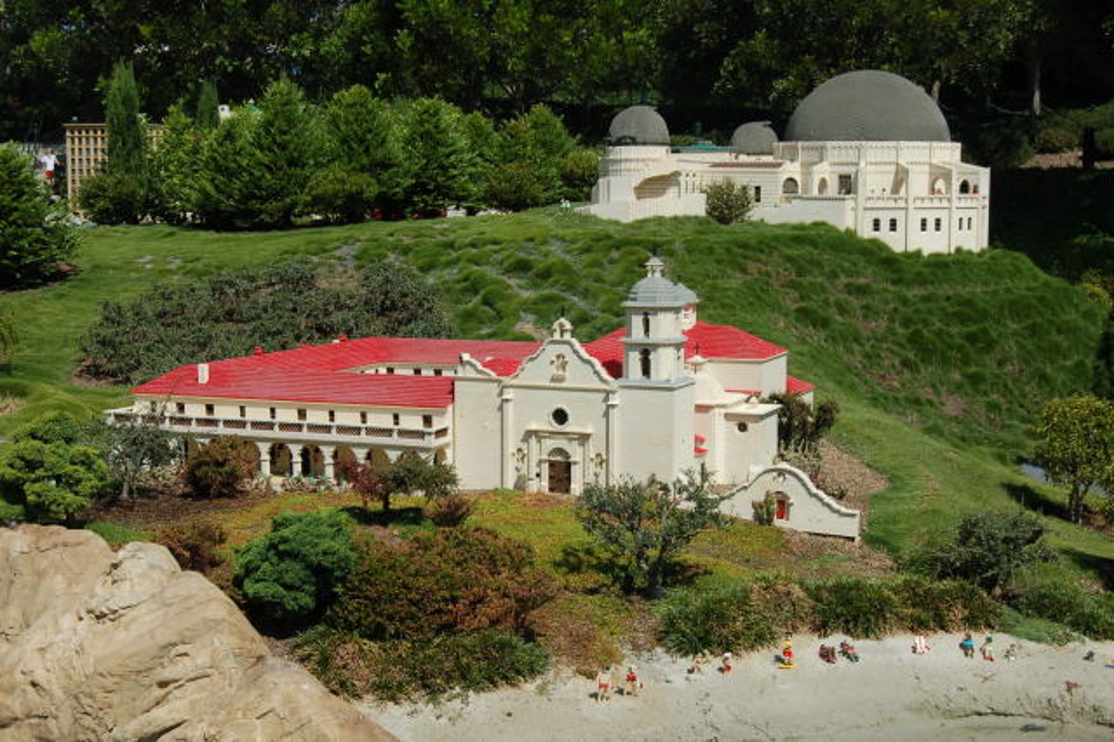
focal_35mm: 52
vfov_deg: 25.7
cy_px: 371
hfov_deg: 37.9
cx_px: 557
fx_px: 1624
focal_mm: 35
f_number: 8
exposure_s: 1/250
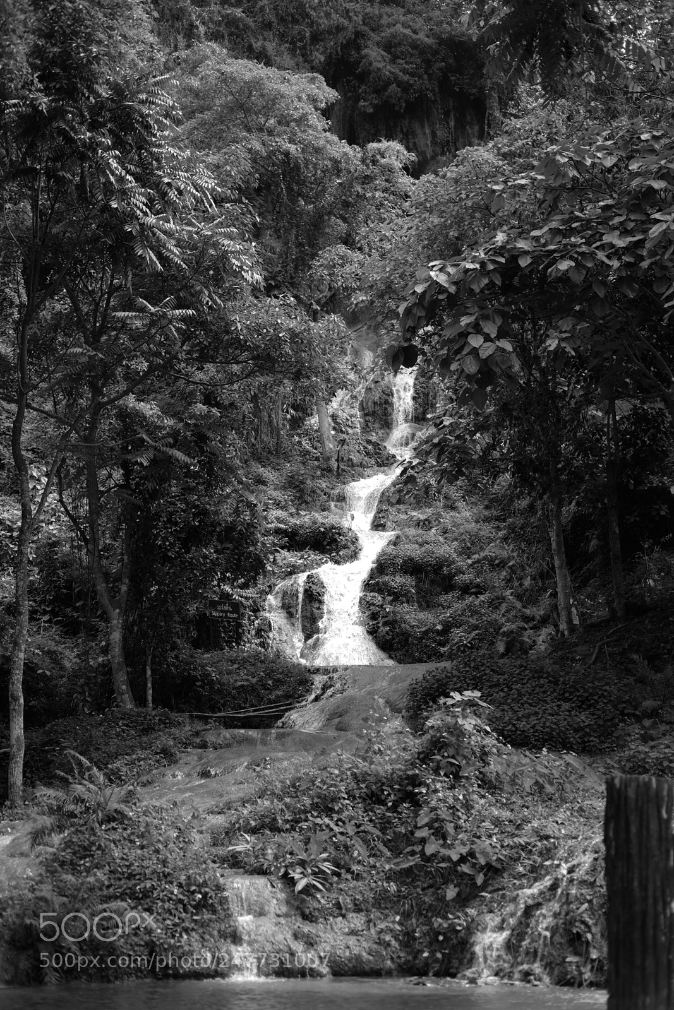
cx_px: 337
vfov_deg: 37.5
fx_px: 1488
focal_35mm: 53
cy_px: 505
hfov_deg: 25.5
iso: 100
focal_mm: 35
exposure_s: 1/750
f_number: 2
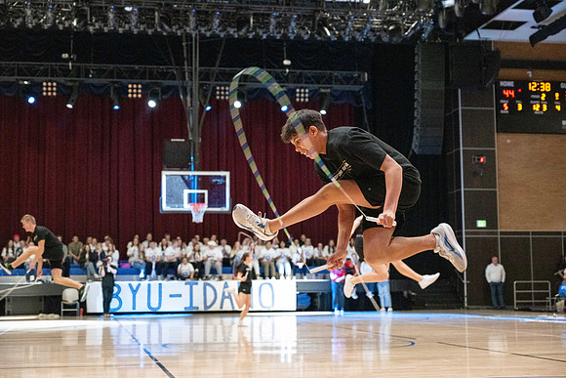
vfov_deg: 23.0
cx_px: 283
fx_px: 928
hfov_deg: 33.9
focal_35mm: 59
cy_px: 189
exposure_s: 1/500
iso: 10000
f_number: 4
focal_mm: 59
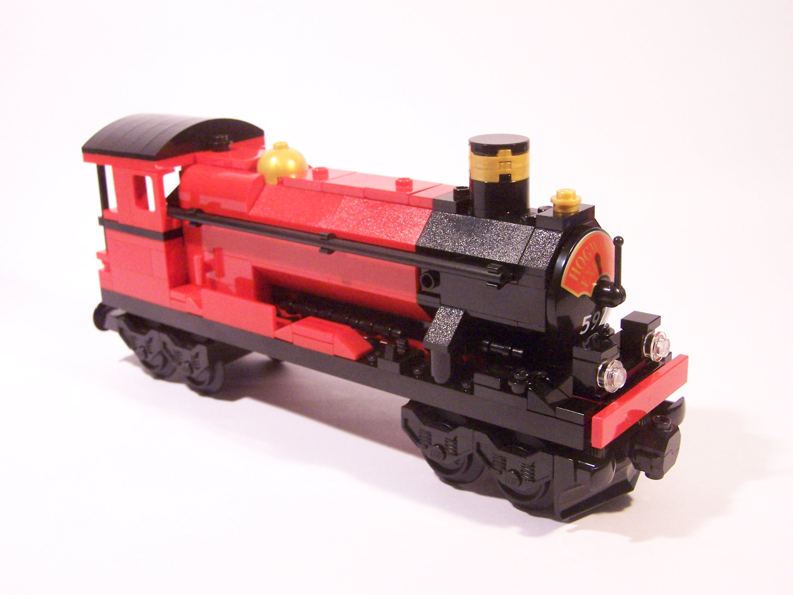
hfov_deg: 42.9
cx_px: 396
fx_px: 1008
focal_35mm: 44
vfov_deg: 32.9
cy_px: 300
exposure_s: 1/30
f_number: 3.2
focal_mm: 7.1
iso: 400
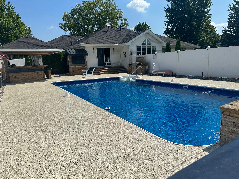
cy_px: 90
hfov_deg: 71.6
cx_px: 120
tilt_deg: -9.8
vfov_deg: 56.8
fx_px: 166
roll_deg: +0.5
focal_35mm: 24
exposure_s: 1/8929
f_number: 1.78
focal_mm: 6.86
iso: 80
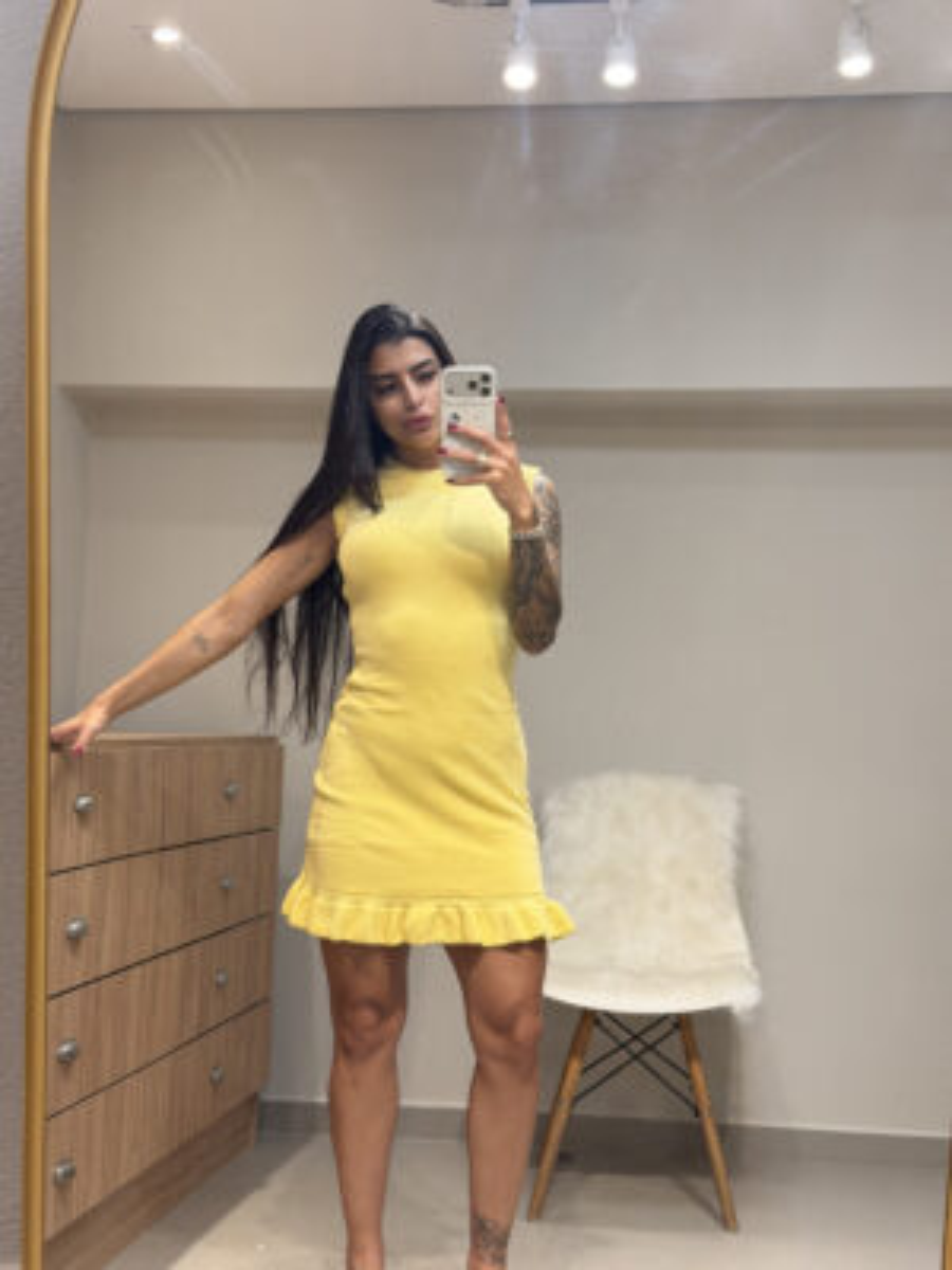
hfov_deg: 30.3
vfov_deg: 39.7
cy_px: 635
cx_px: 476
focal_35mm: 48
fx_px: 1760
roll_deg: -1.8
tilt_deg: -18.0
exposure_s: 1/120
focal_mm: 6.76
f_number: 1.78
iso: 80
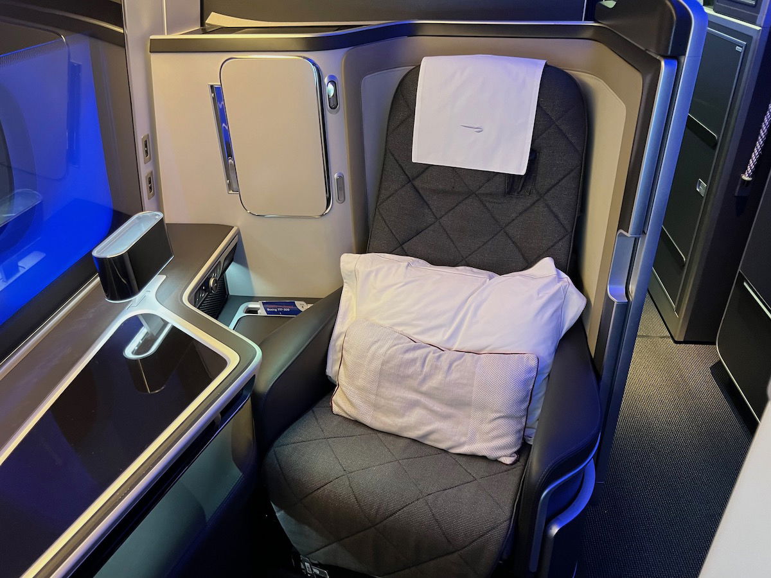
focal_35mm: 26
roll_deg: +1.6
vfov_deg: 53.1
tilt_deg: -31.5
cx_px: 386
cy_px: 289
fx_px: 579
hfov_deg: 67.3
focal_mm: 5.7
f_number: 1.5
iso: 400
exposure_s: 1/49
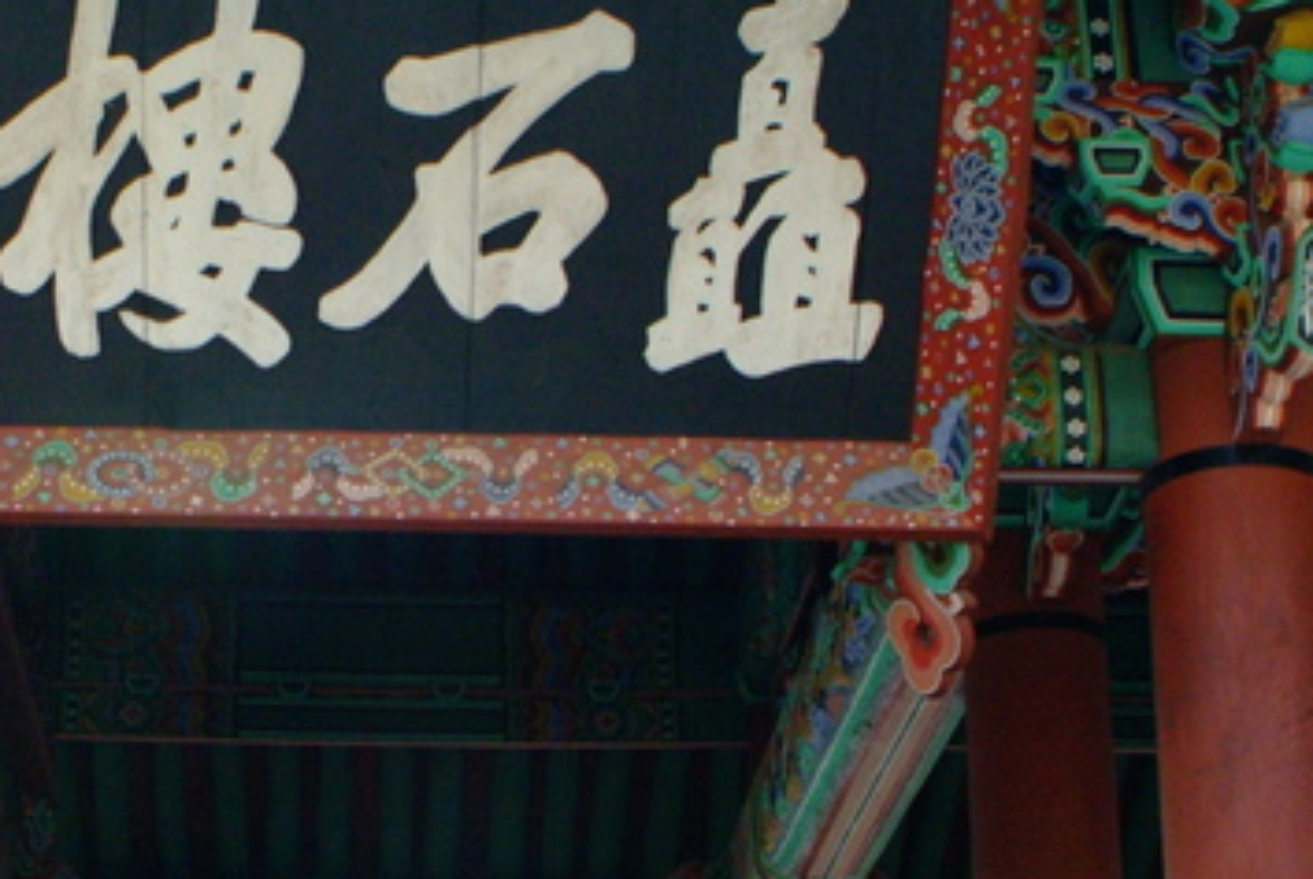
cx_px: 402
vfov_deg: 16.4
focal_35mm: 83
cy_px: 671
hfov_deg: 24.3
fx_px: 3031
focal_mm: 28
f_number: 6.7
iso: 1600
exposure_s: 1/350
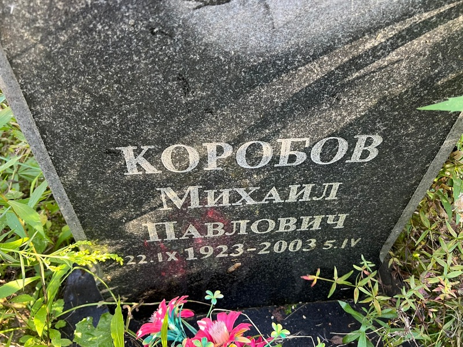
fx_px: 348
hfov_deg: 67.3
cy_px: 174
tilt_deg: -43.4
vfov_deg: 53.1
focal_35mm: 26
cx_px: 232
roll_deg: -2.3
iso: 125
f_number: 1.5
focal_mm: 5.7
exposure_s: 1/78
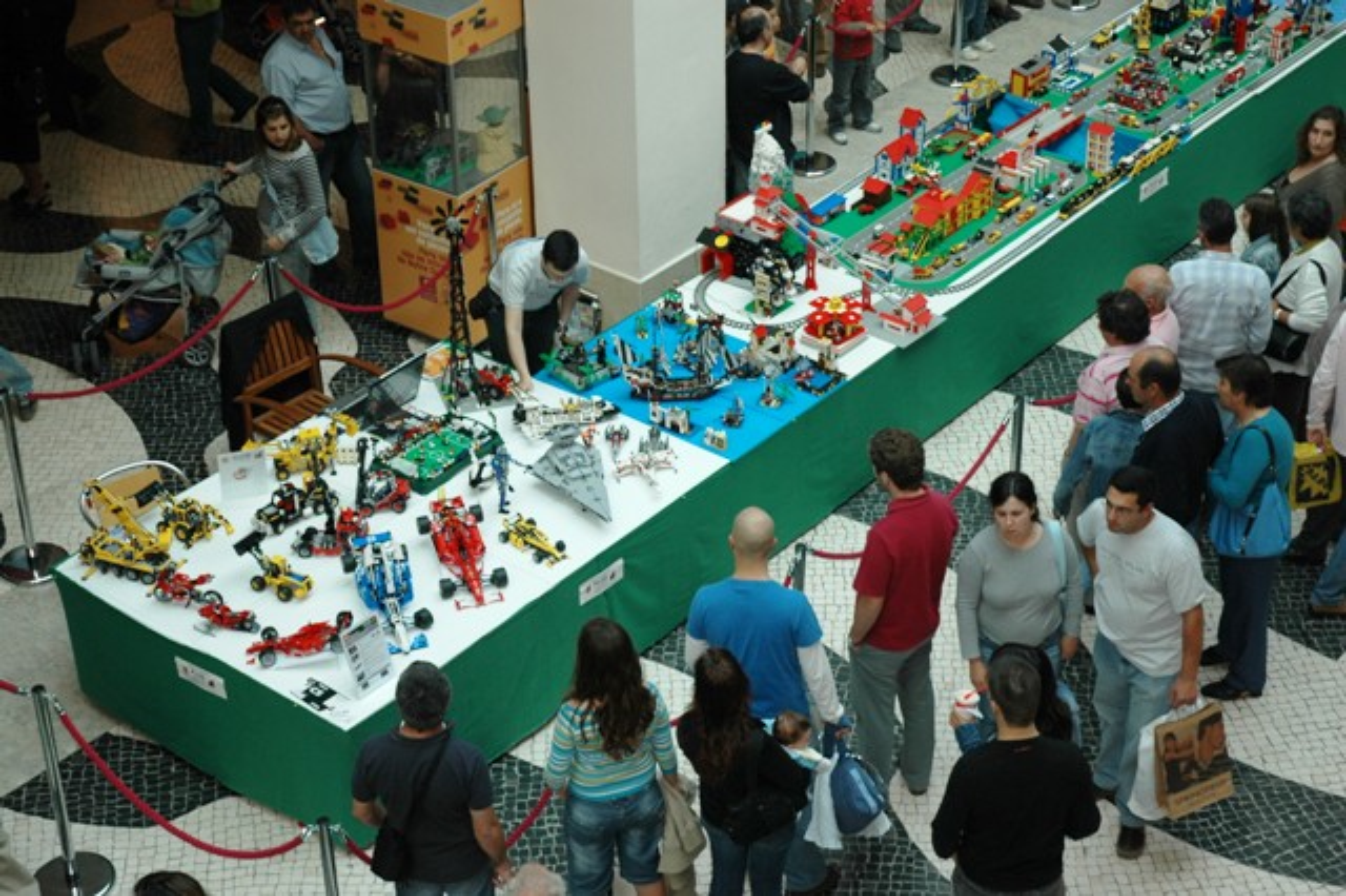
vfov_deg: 19.7
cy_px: 448
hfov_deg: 29.3
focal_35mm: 69
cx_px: 673
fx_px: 2578
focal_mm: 46
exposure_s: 1/160
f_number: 4.5
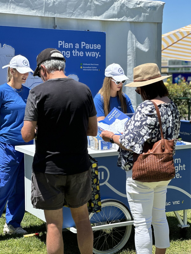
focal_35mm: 77
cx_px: 96
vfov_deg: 25.3
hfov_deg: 19.1
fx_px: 566
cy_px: 127
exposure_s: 1/809
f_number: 2.8
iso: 32
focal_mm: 9
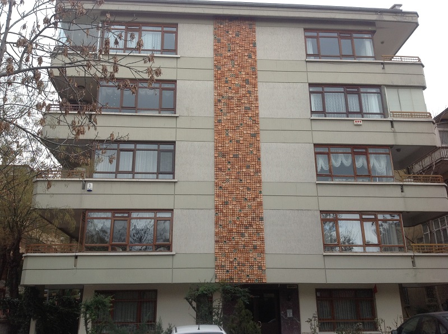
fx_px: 452
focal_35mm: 35
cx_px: 224
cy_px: 167
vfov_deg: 40.6
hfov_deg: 52.7
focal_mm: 4.28
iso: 50
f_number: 2.4
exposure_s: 1/263
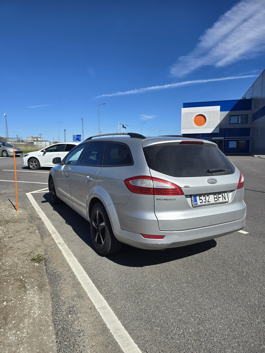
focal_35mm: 23
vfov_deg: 73.9
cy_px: 176
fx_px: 235
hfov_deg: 58.9
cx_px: 132
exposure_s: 1/1044
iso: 12
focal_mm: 6.3
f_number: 1.7
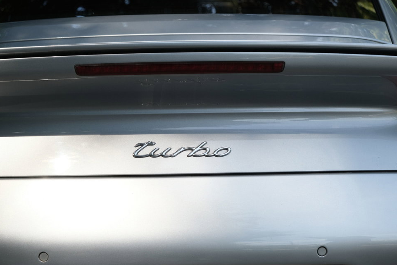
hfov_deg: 25.1
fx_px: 893
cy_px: 134
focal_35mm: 81
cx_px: 187
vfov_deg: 16.9
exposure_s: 1/400
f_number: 5.6
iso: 400
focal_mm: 50.5
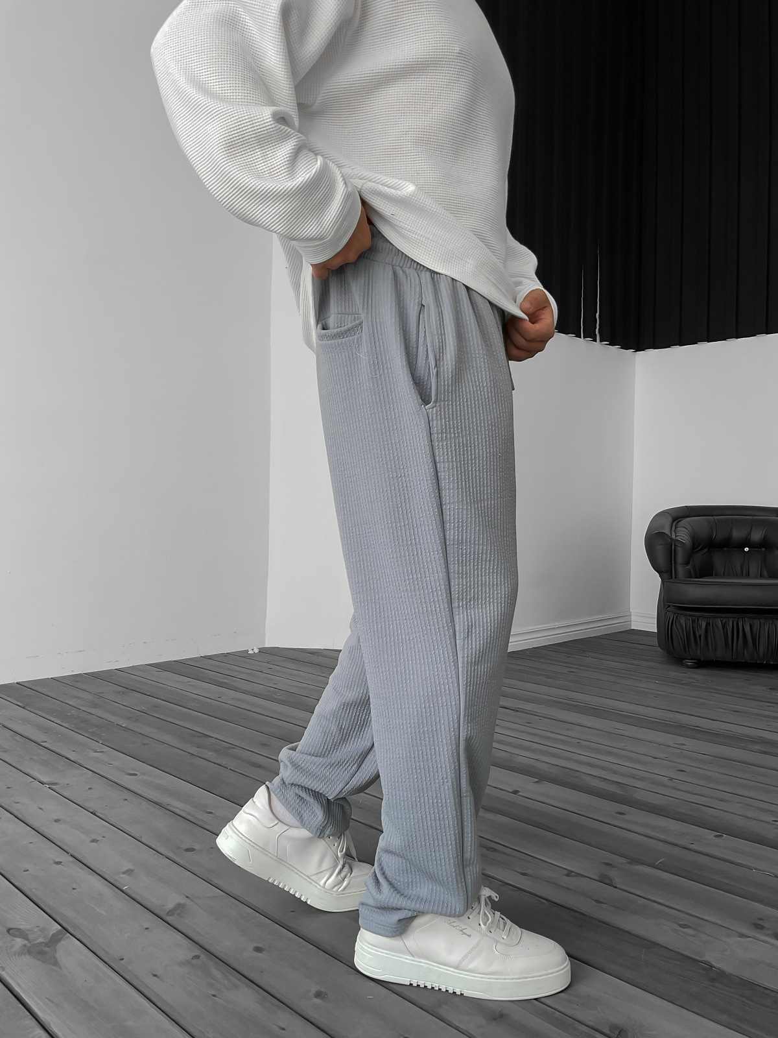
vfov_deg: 61.7
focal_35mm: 29
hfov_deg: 48.2
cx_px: 389
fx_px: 869
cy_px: 519
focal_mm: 3
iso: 25
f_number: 1.8
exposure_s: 1/120
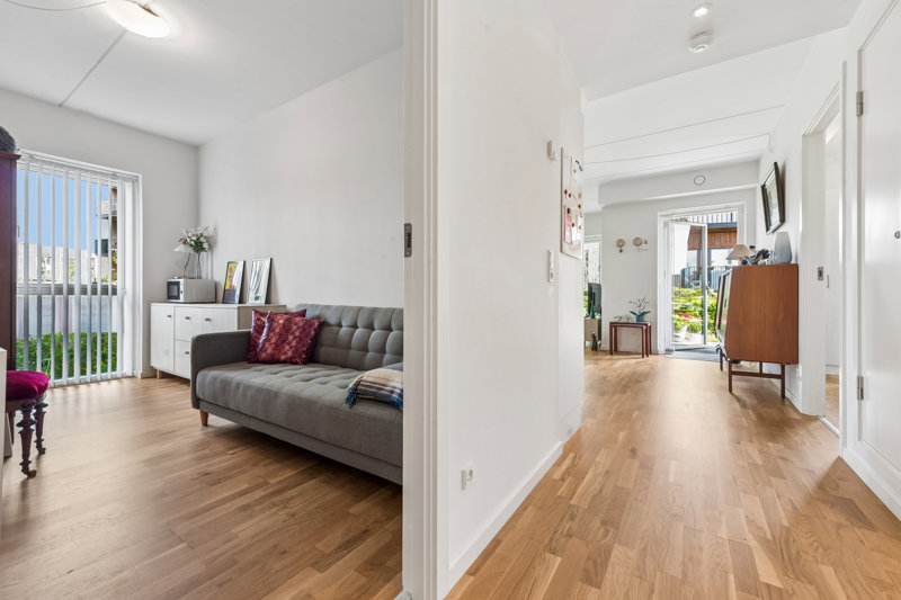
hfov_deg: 104.3
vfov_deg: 81.2
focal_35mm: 14
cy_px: 300
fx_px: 350
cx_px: 450
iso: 250
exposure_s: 1/6
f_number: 10
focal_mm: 14
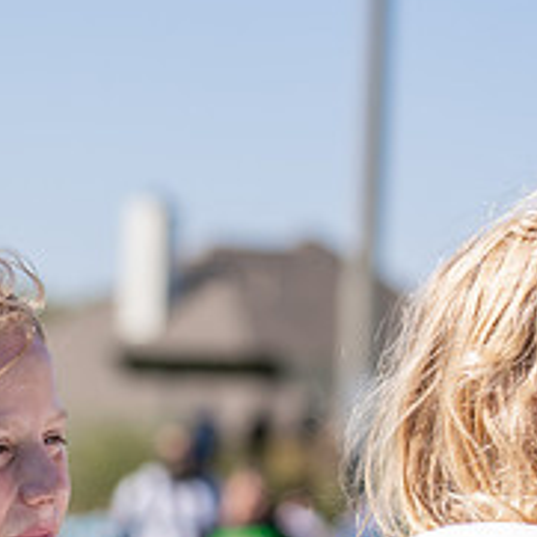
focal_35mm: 214
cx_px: -35
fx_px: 3756
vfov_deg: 8.1
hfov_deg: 8.1
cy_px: 592
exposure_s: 1/1250
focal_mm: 70
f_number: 2.8
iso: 100
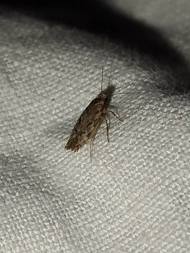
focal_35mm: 162
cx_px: 95
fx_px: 1186
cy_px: 126
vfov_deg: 12.2
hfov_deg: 9.2
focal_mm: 5.31
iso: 50
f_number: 1.7
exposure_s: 1/50
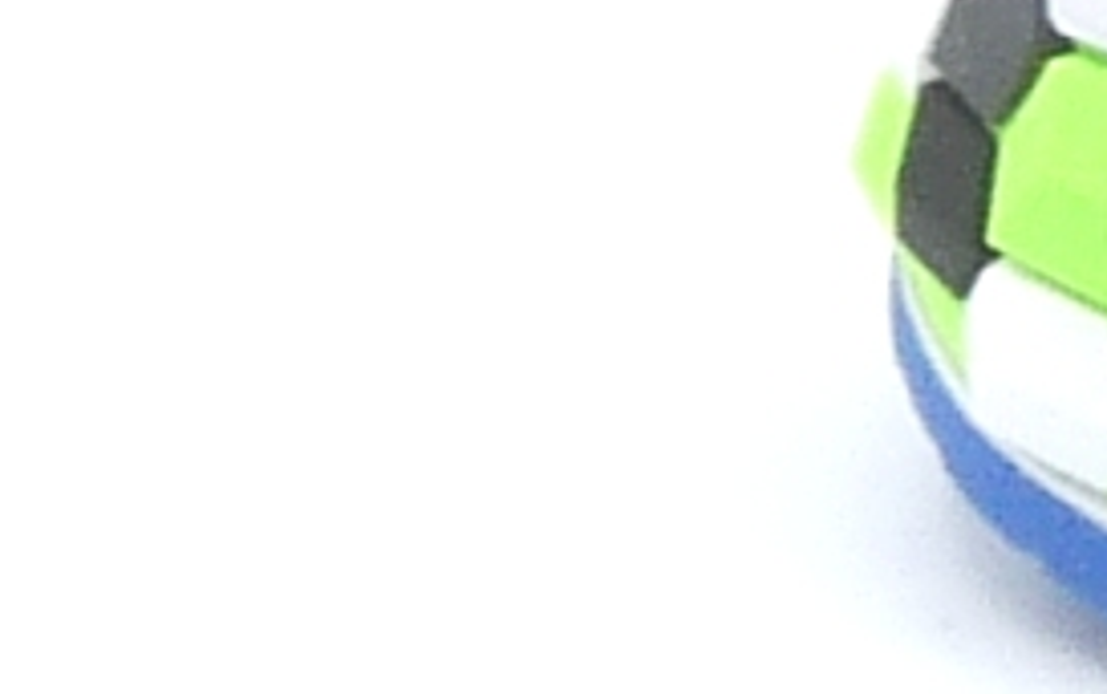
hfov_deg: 6.5
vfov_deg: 4.4
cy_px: -637
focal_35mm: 298
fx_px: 8996
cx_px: 3167
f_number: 4.5
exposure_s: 1/200
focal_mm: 4.8
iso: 100
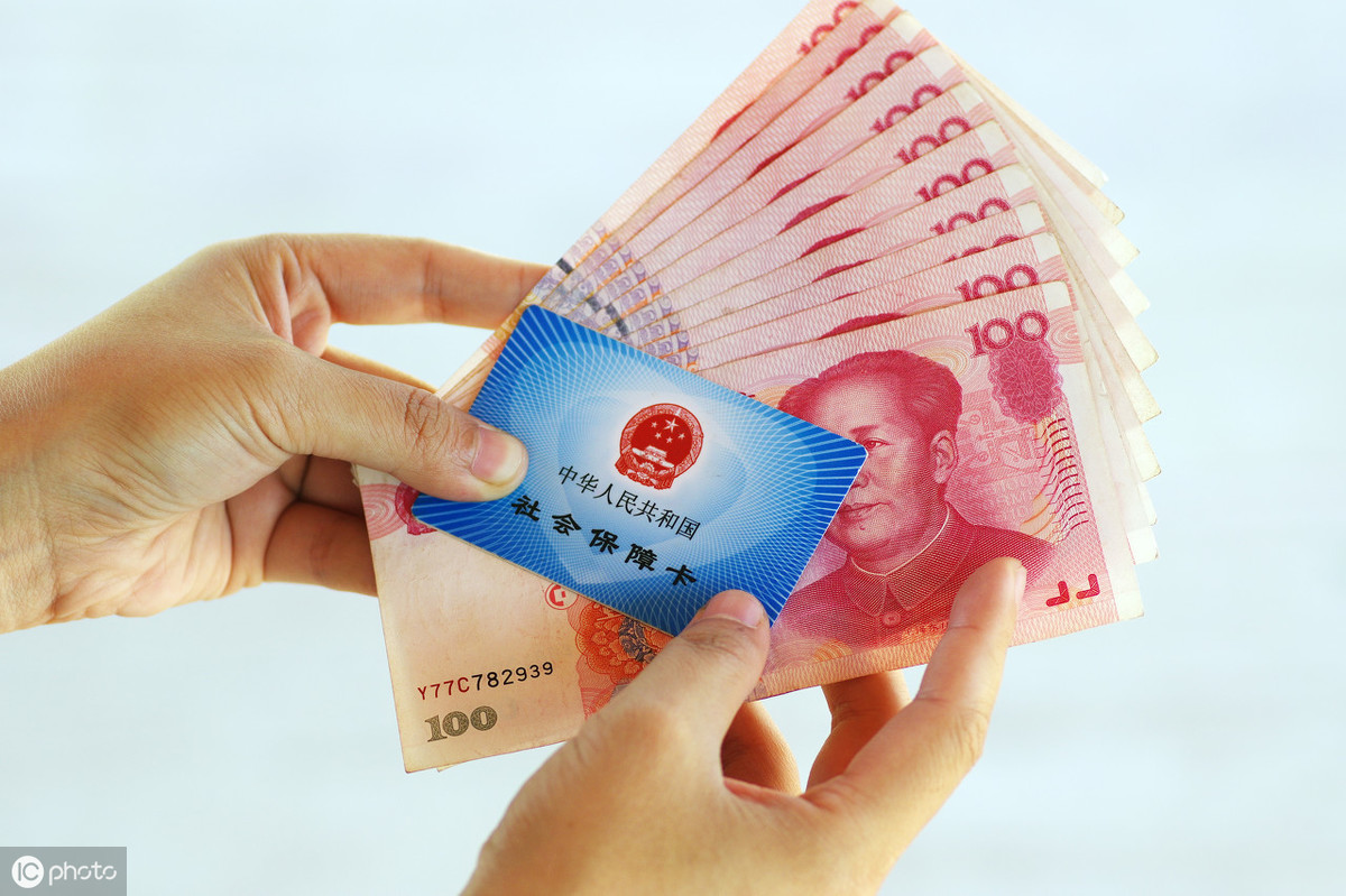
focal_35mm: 150
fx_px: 5606
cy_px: 448
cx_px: 673
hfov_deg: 13.7
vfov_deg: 9.1
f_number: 4
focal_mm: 100
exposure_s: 1/250
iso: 160
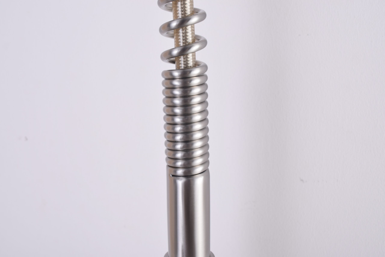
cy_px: 128
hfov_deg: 49.6
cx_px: 192
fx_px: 417
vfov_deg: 34.2
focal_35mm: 39
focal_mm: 26
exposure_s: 1/160
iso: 100
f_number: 8
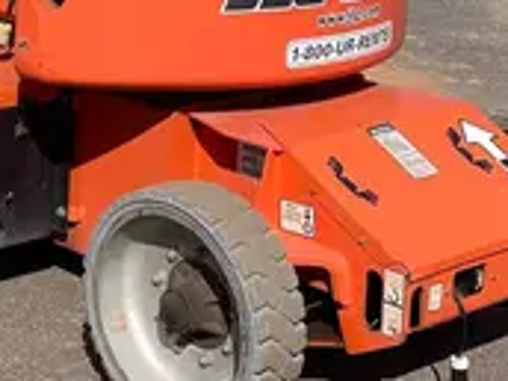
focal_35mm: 111
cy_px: -143
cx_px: -71
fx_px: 1629
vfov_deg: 12.8
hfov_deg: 17.1
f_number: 1.6
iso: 50
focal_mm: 4.2
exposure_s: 1/7299
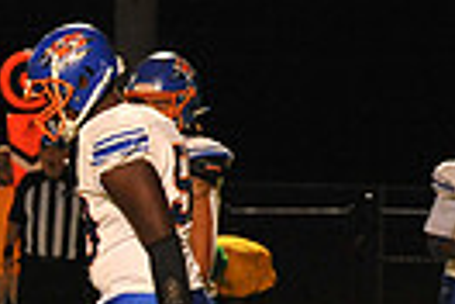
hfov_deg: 3.4
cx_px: -465
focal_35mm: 594
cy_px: 349
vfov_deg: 2.3
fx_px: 7507
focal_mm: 135
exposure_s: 1/160
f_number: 7.1
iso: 3200
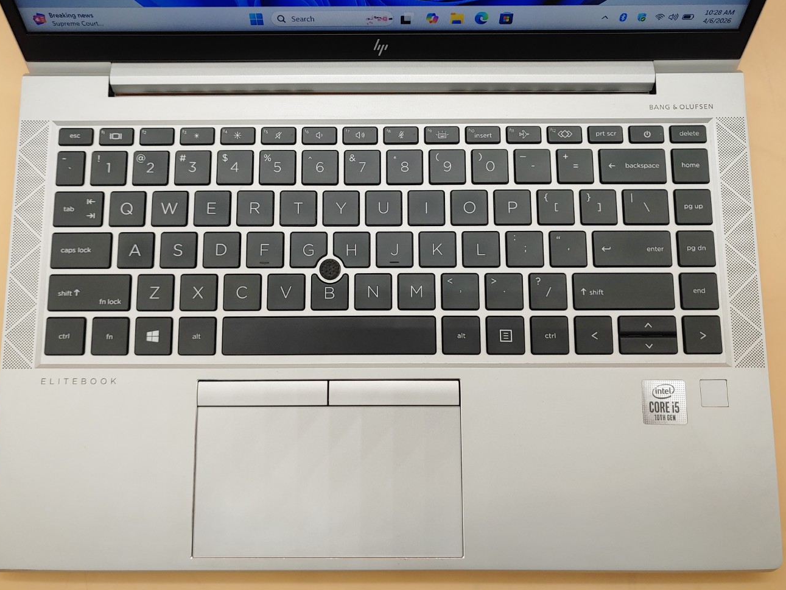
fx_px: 658
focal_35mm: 29
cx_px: 381
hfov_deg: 61.7
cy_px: 271
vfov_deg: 48.2
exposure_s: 1/95
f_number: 1.8
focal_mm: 4.36
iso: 50
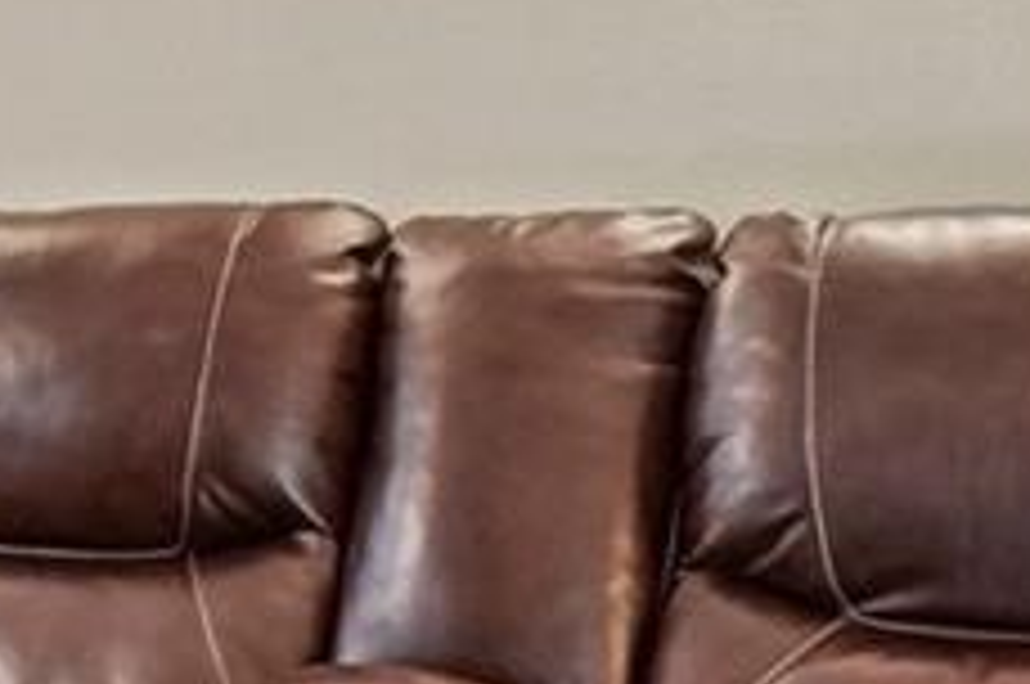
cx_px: -850
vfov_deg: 13.0
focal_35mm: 105
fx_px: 3000
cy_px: 279
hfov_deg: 16.3
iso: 400
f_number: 8
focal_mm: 10
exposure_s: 1/5
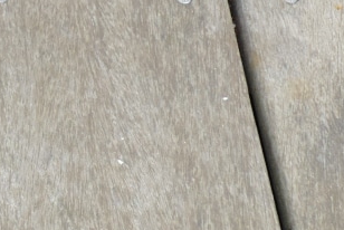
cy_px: -335
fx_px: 2362
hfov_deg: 7.9
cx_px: -367
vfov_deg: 5.4
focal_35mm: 247
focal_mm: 17
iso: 125
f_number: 3.3
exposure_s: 1/100
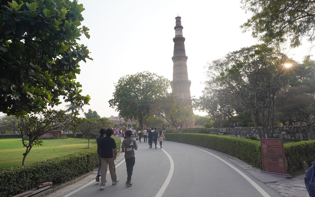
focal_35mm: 25
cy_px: 93
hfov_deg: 72.5
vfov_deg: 49.2
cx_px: 158
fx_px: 215
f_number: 8
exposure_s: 1/100
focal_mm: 24
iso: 100
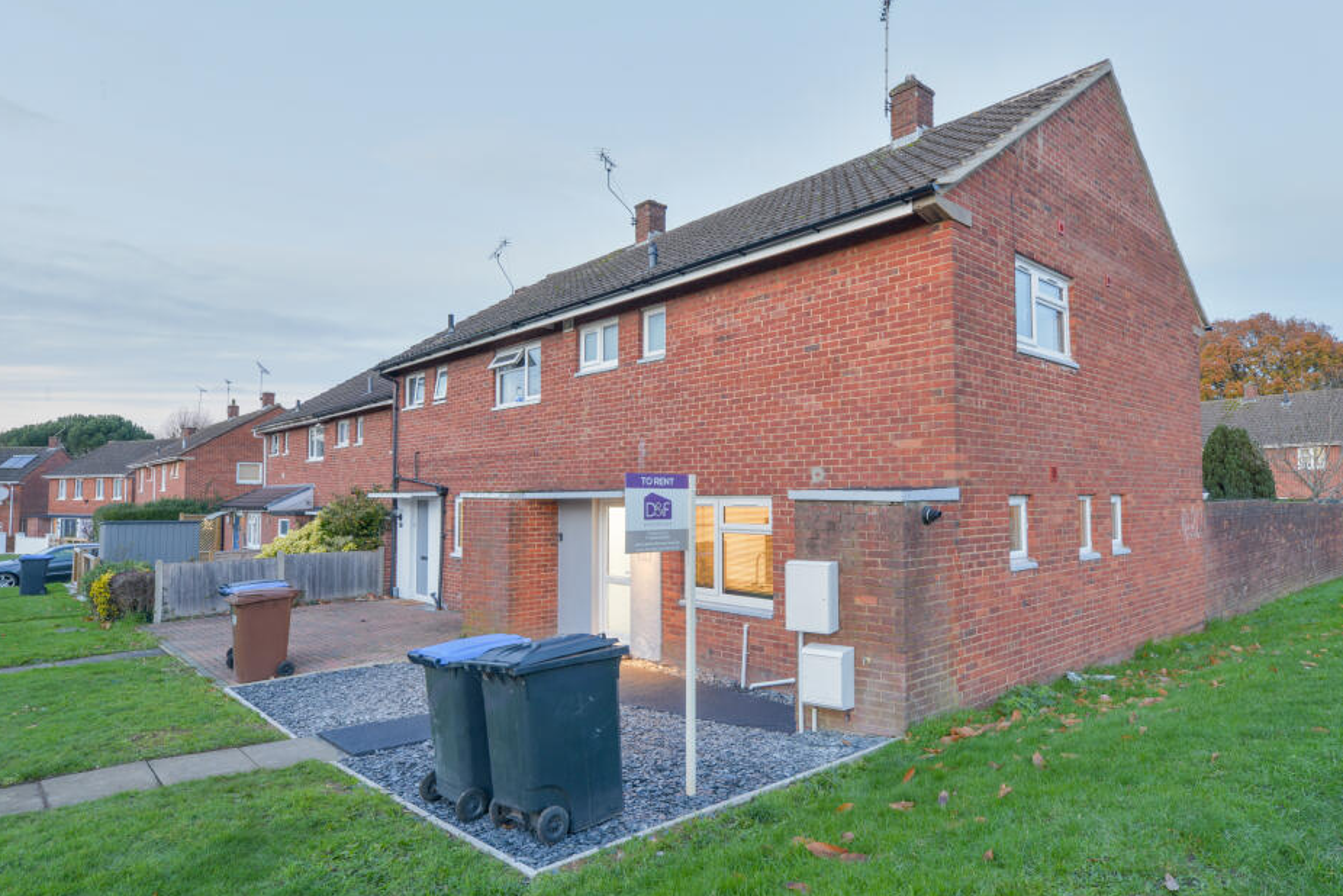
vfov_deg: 59.5
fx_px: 784
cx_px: 715
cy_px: 456
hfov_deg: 81.1
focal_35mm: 21
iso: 200
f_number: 13
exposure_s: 3
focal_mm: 19
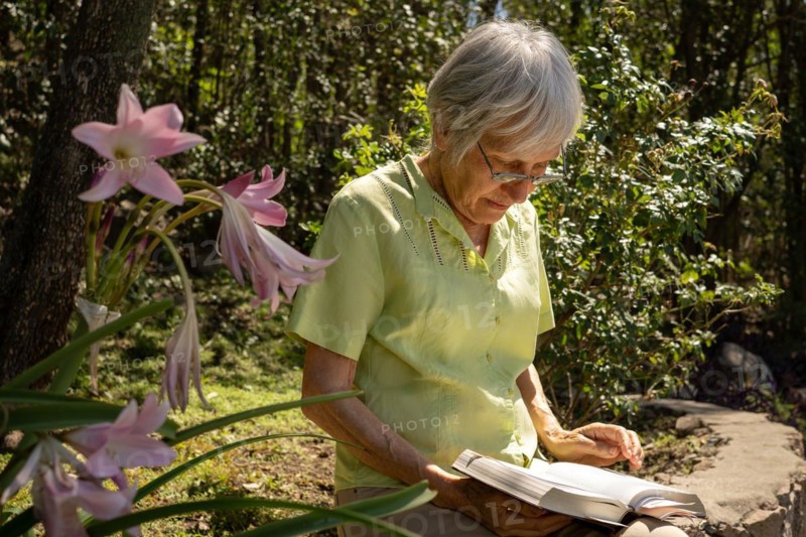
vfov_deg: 31.9
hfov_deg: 46.4
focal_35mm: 42
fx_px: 940
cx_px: 403
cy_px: 268
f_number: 4.5
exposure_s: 1/500
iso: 100
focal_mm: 28
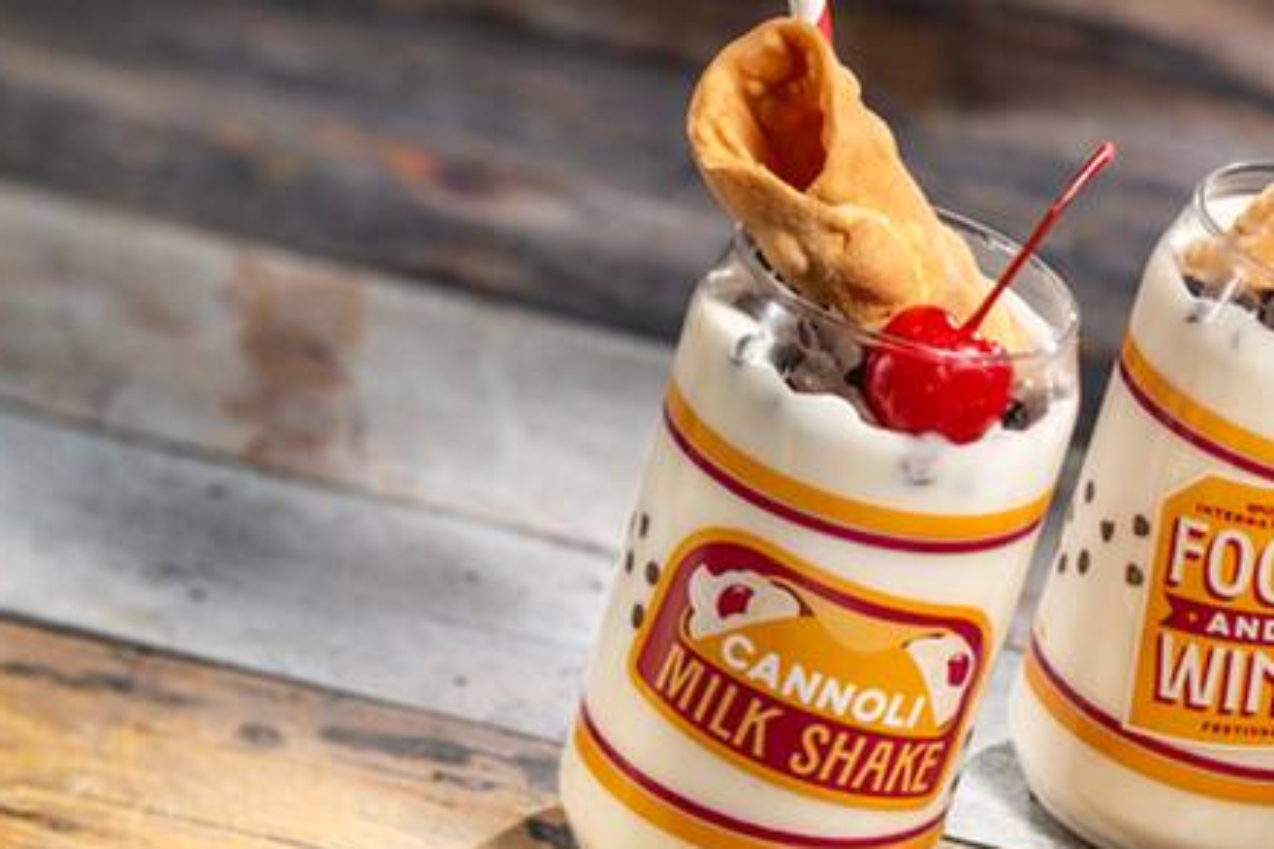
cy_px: 400
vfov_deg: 10.1
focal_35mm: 136
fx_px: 4813
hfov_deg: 15.0
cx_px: 884
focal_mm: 85
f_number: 6.3
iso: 50
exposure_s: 1/200
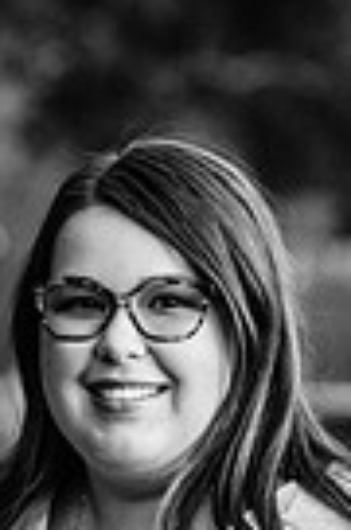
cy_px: 740
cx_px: 234
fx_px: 4145
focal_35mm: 282
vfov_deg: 7.2
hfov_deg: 4.8
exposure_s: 1/250
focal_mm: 85
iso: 800
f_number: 2.8
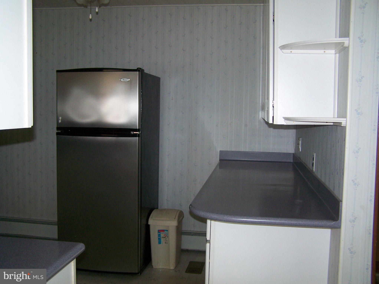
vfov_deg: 37.8
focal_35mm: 38
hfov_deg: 48.9
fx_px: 416
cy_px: 142
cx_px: 190
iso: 160
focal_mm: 6.3
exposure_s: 1/60
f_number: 2.8
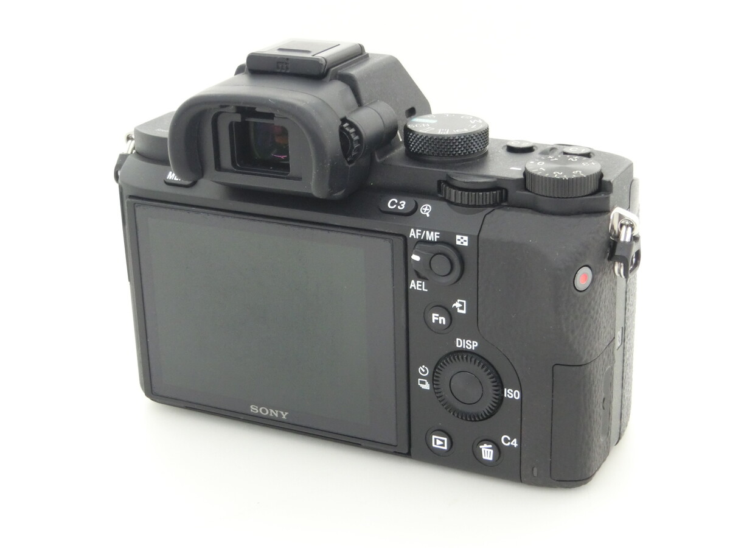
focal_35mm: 70
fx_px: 1476
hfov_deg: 27.8
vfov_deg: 21.0
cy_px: 274
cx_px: 365
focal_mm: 12.4
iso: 800
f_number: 10.5
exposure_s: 1/13
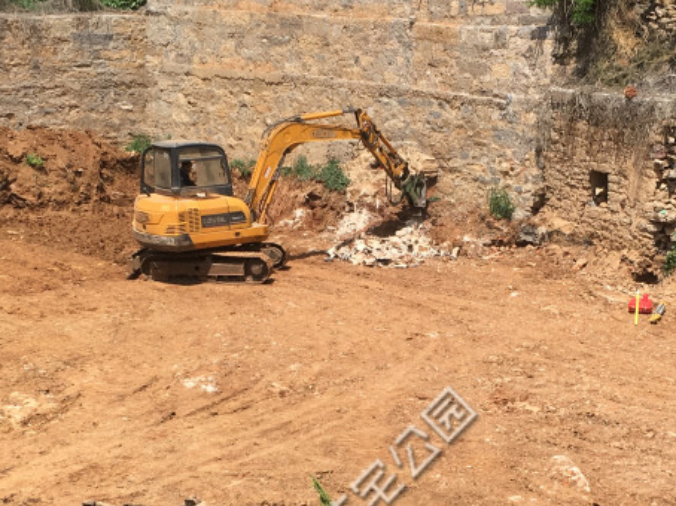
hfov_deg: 28.1
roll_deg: +1.5
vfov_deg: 20.9
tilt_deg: -17.2
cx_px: 402
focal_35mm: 69
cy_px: 430
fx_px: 1347
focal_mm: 4.15
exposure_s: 1/1399
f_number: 2.2
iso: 25
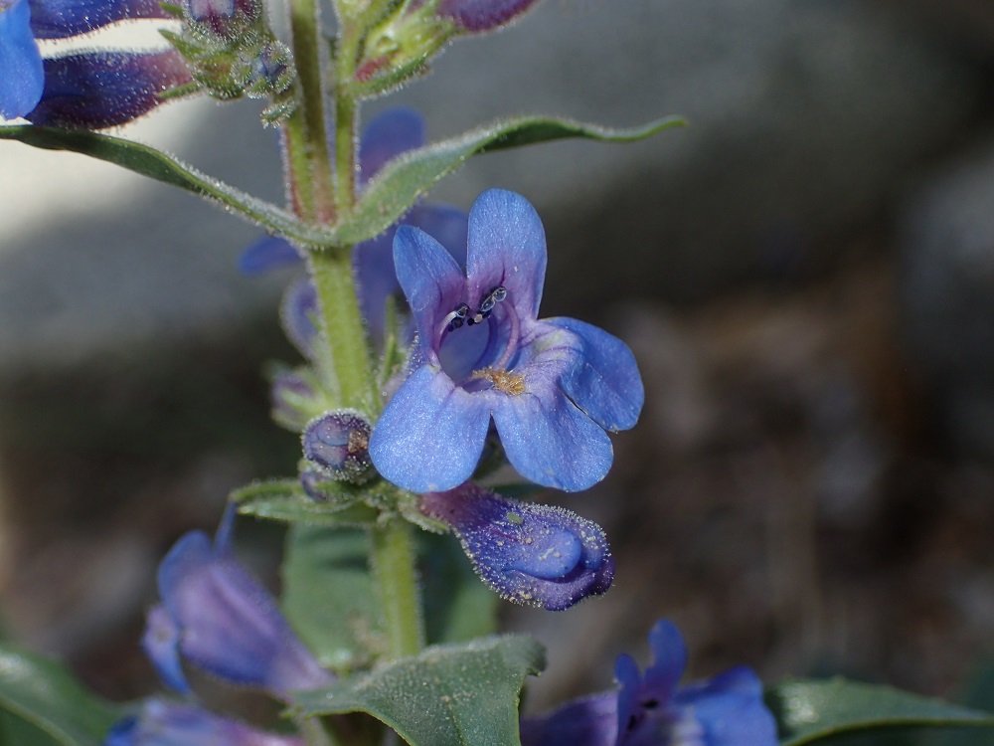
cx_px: 497
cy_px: 373
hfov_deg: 27.8
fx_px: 2010
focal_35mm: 70
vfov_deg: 21.0
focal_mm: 12.6
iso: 125
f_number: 11
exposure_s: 1/60
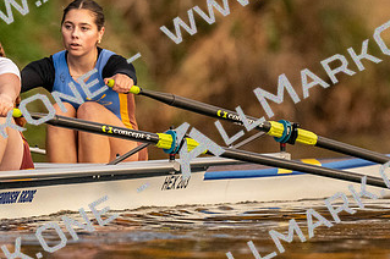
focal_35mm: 1637
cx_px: 71
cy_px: 65
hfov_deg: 1.3
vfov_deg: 0.8
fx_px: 17716
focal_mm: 600
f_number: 4
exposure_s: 1/2500
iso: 3200
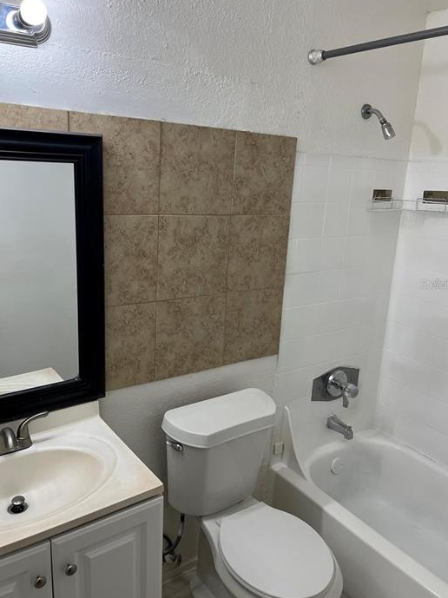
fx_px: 501
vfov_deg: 61.7
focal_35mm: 29
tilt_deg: -12.4
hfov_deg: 48.2
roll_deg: -3.4
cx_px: 223
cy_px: 284
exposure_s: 1/120
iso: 64
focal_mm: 5.1
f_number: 1.6
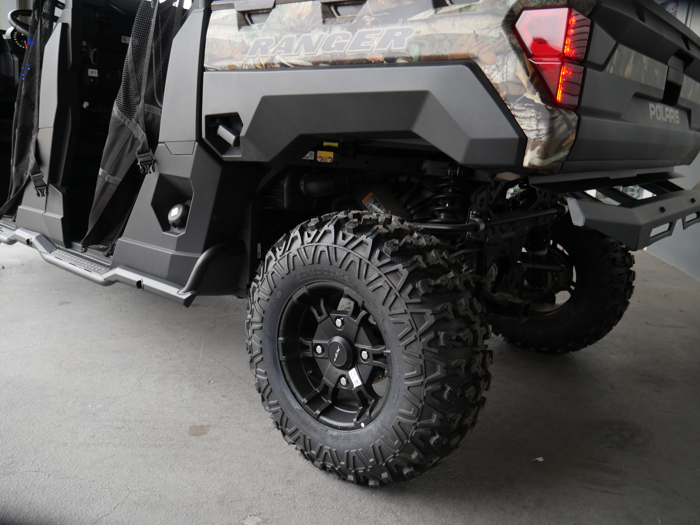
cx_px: 350
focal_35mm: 28
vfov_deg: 49.8
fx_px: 566
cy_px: 262
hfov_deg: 63.4
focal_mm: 14
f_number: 3.5
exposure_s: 1/60
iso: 500
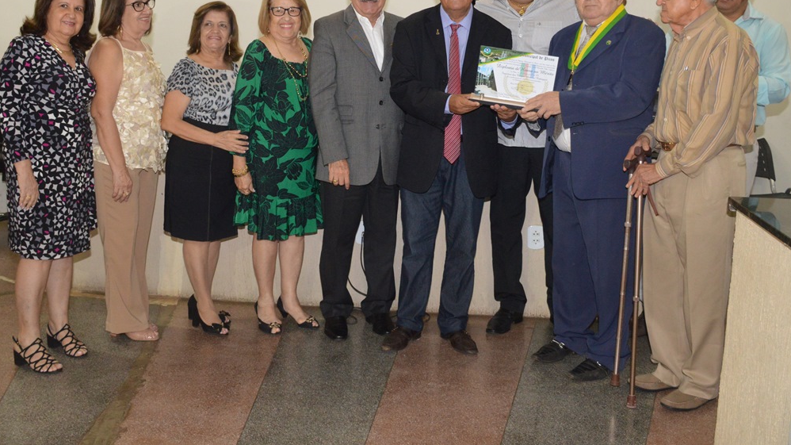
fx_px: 608
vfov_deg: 40.0
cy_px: 184
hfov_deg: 66.1
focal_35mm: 29
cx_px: 391
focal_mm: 18
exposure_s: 1/60
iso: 1400
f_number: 3.5
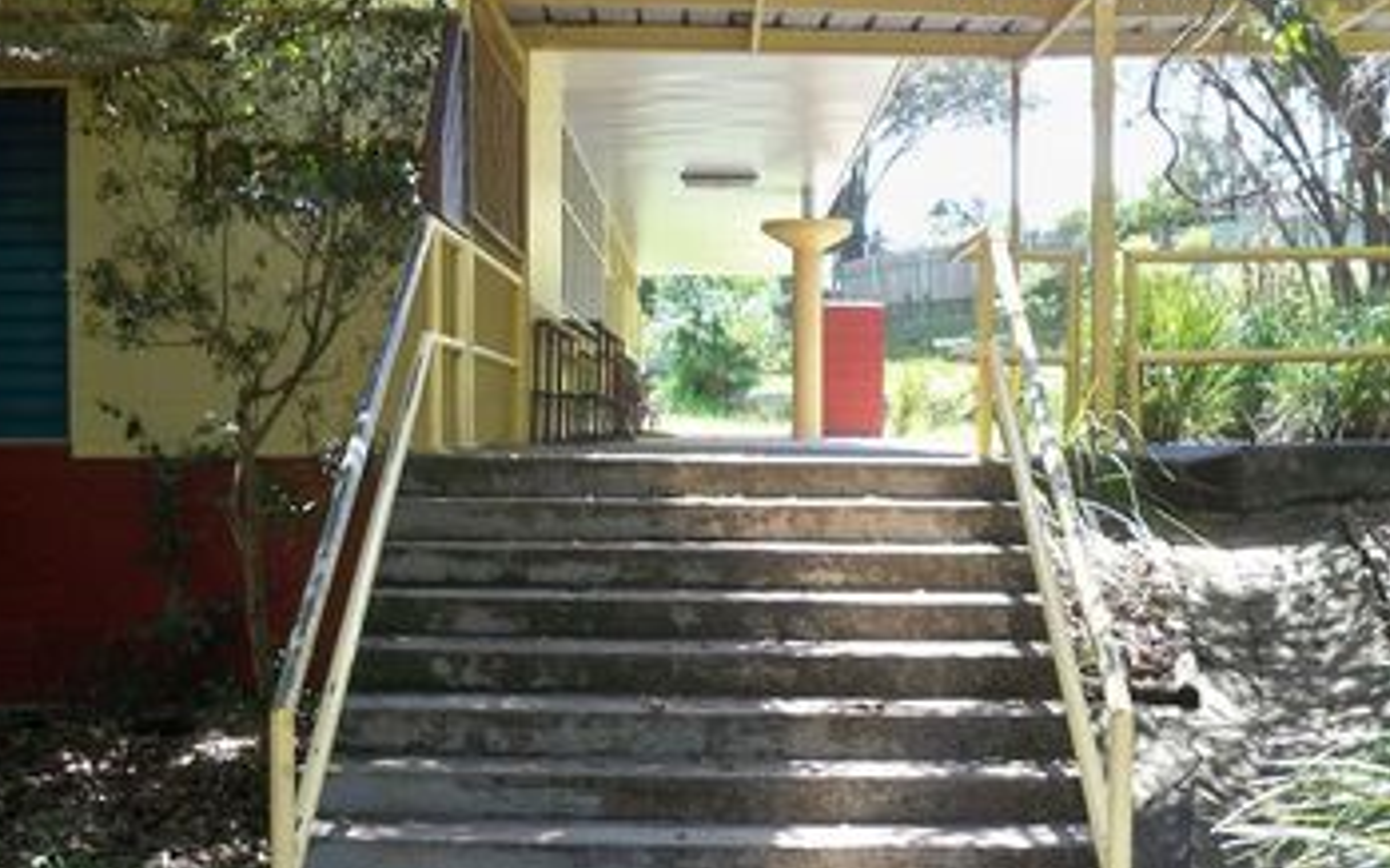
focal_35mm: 51
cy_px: 597
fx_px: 1932
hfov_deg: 39.5
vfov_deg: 25.2
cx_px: 765
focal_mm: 6.3
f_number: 3.1
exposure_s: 1/100
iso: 80
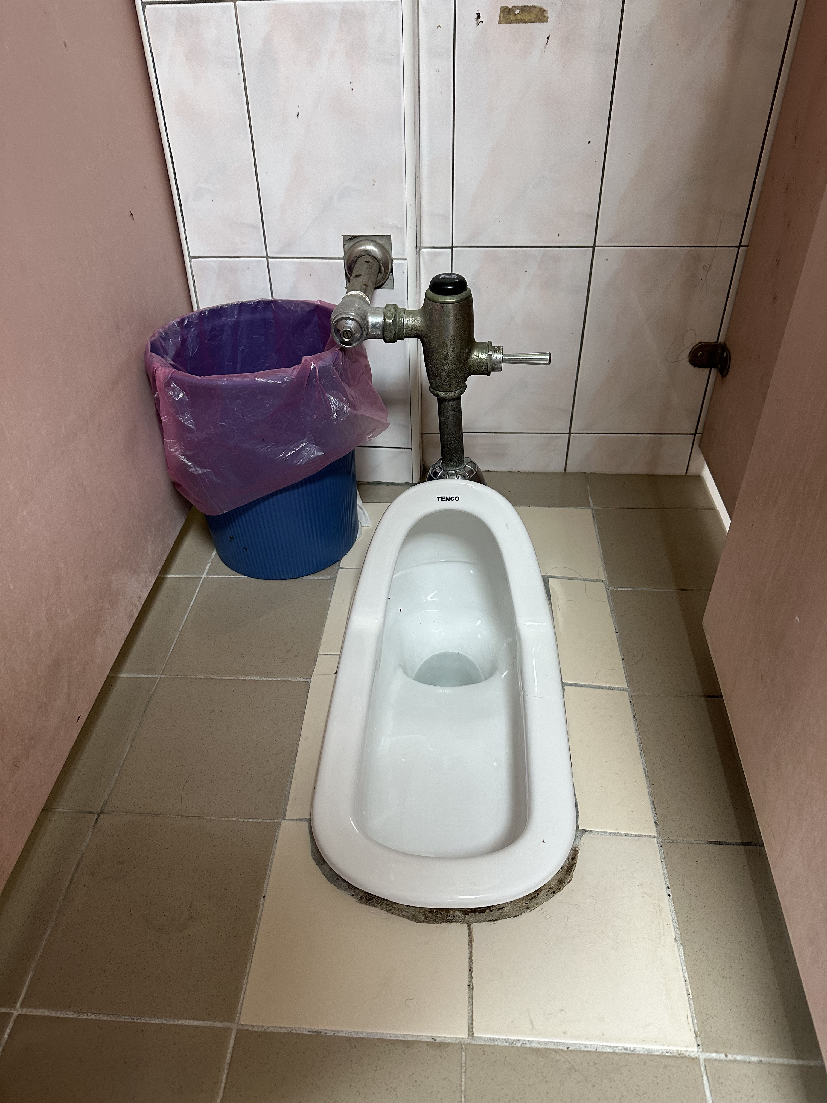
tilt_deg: -38.0
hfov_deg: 56.8
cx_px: 414
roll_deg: +1.6
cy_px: 552
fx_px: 765
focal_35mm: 24
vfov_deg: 71.6
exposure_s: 1/60
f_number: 1.78
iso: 200
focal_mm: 6.86
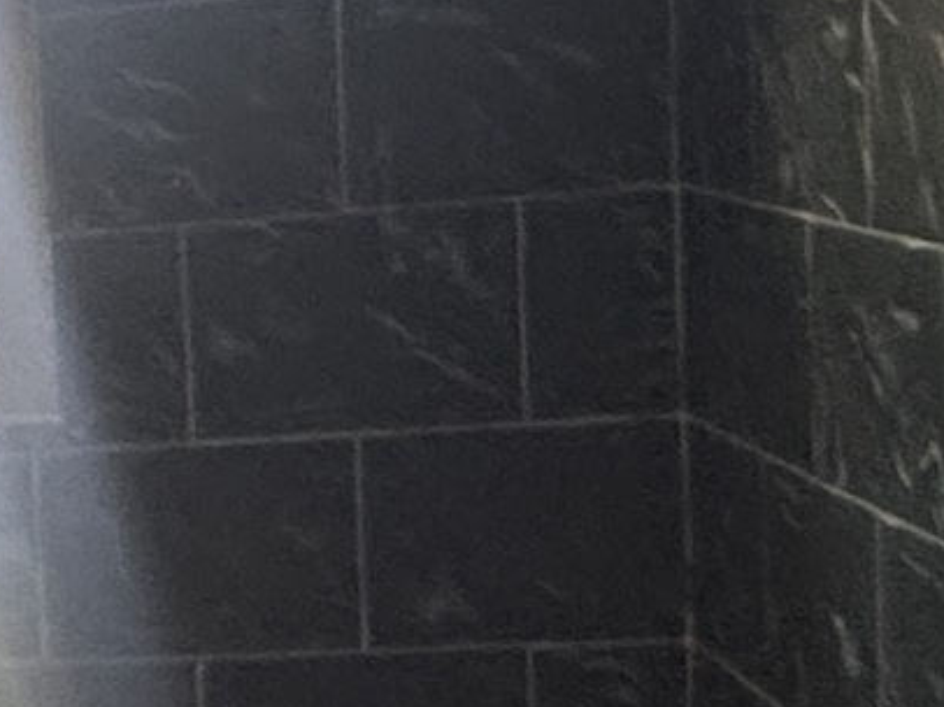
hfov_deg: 13.9
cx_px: -1223
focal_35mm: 106
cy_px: 495
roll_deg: +6.7
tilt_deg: -9.1
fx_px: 2889
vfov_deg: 13.9
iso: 400
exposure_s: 1/60
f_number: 2.2
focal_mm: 2.22
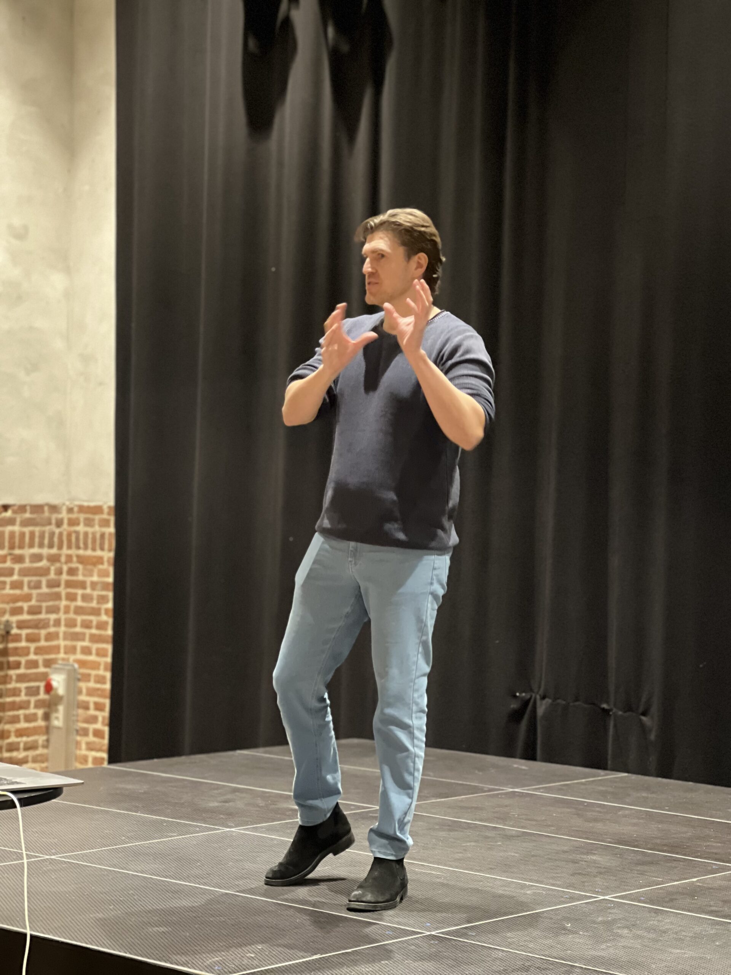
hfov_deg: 19.1
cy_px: 488
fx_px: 2168
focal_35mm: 77
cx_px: 366
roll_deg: -1.2
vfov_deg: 25.3
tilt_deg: +1.2
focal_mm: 9
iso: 640
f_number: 2.8
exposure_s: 1/14
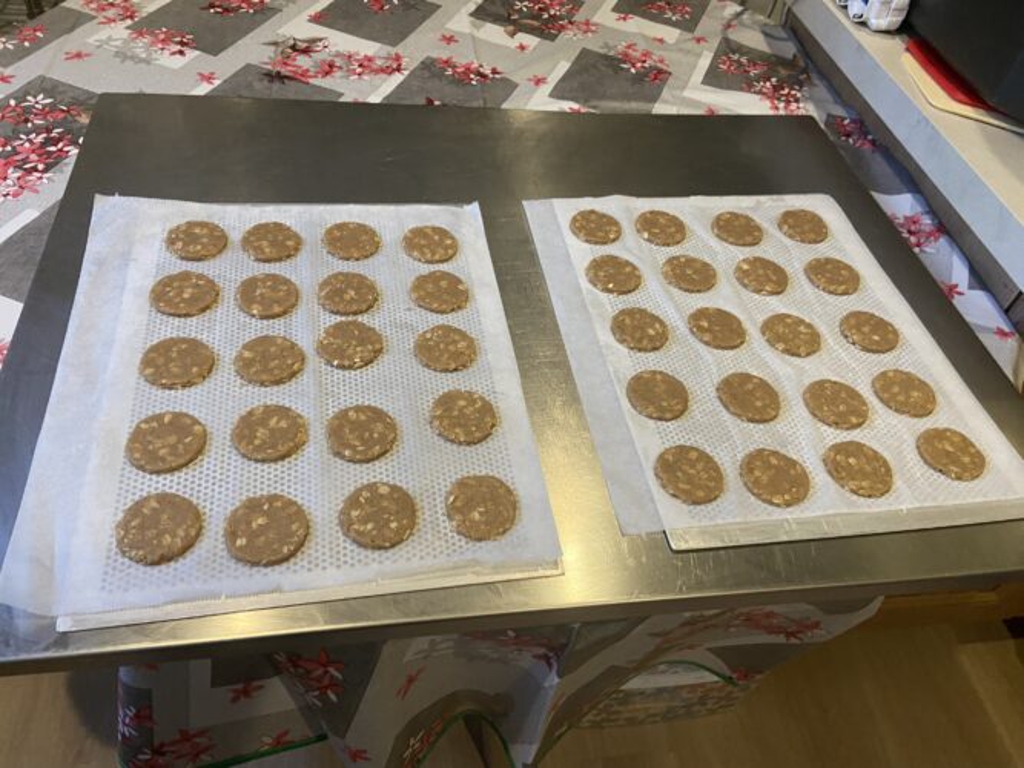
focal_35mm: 26
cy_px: 384
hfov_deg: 67.3
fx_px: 769
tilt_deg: -48.9
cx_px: 512
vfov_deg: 53.0
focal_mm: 4.25
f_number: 1.8
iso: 320
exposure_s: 1/33
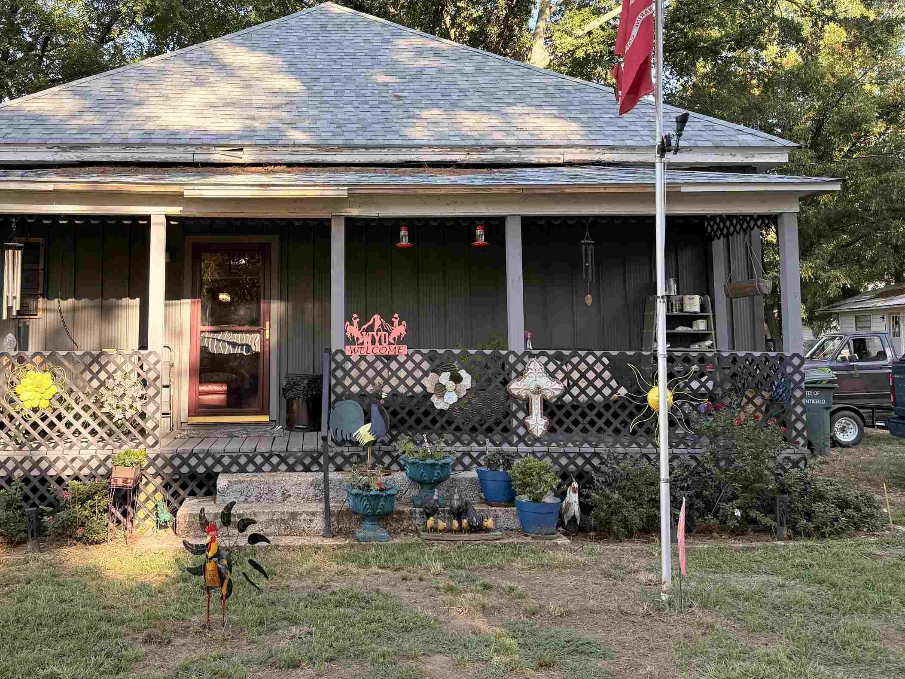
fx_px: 915
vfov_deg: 40.4
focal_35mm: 35
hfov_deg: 52.0
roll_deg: -0.2
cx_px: 330
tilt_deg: +6.4
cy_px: 249
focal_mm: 6.76
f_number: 1.78
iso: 100
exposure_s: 1/580
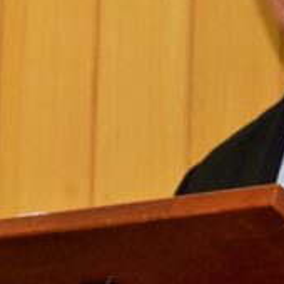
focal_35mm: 310
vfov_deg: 5.6
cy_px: -99
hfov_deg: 5.7
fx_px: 2876
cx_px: 144
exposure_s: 1/60
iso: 1000
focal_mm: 55
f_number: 5.6
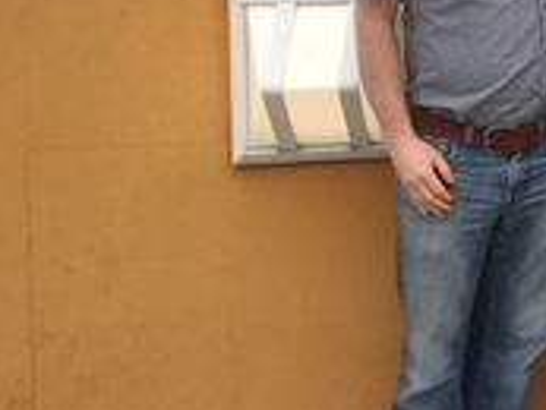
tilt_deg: -4.9
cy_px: -76
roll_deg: -0.5
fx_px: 1689
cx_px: 953
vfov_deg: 13.5
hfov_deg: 15.9
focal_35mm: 107
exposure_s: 1/974
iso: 25
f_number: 2.2
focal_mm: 4.15
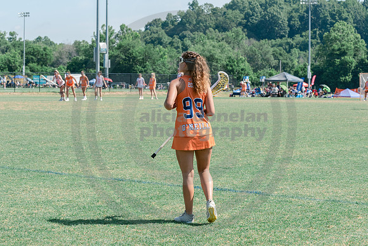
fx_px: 943
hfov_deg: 22.1
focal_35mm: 92
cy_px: 108
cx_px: 197
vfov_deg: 14.8
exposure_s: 1/800
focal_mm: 70
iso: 400
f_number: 7.1
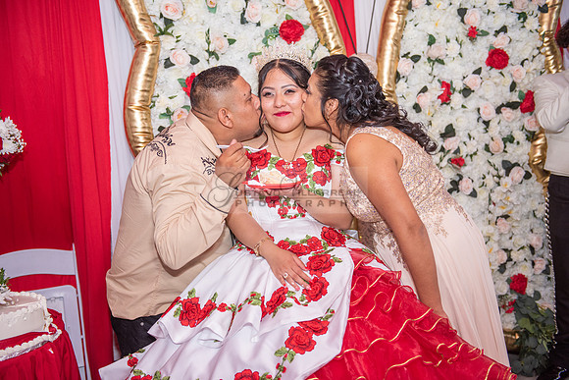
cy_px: 190
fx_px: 759
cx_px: 284
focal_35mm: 48
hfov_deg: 41.1
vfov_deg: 28.1
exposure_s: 1/160
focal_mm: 48
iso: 800
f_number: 3.2
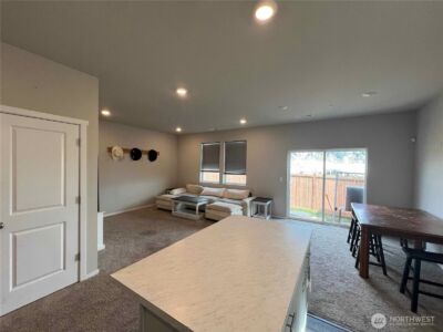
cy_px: 166
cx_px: 222
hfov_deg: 106.2
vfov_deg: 89.9
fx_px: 166
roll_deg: -0.6
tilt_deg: -1.1
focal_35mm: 13
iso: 125
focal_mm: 1.57
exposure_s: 1/120
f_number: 1.8
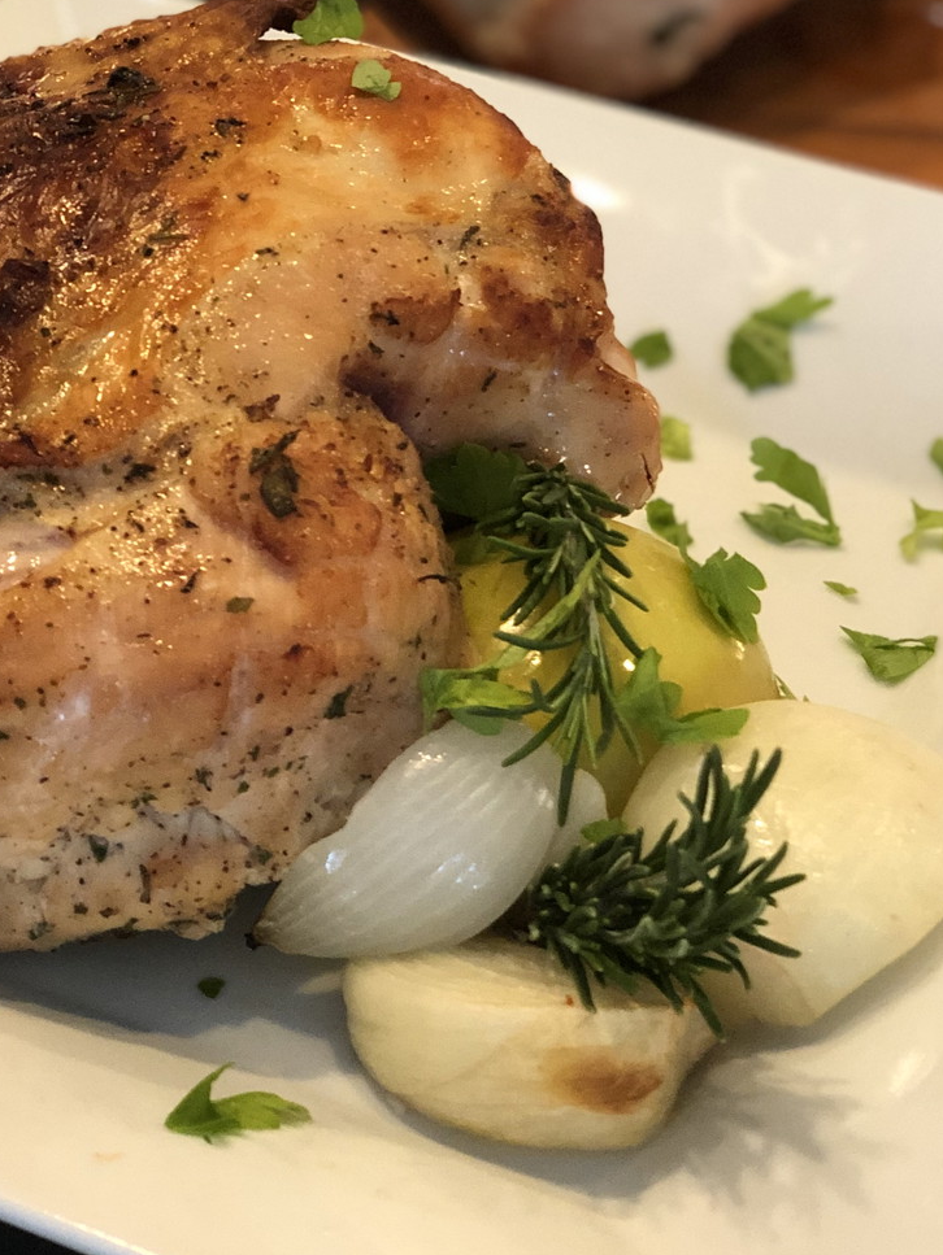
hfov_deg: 17.2
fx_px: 3122
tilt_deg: -31.5
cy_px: 240
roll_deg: -1.4
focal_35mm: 86
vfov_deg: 22.4
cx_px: 449
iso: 160
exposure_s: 1/24
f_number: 2.4
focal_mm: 6
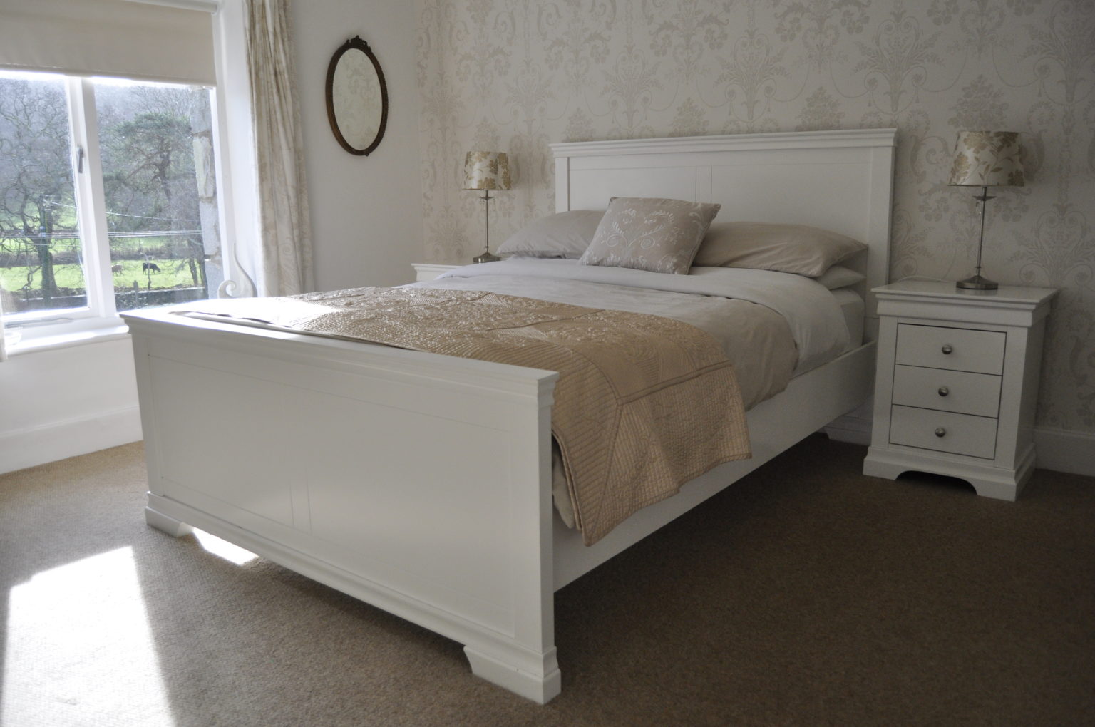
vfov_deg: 47.8
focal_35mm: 27
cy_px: 364
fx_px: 820
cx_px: 548
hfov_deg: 67.4
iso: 720
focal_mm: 18
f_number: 4
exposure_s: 1/1000
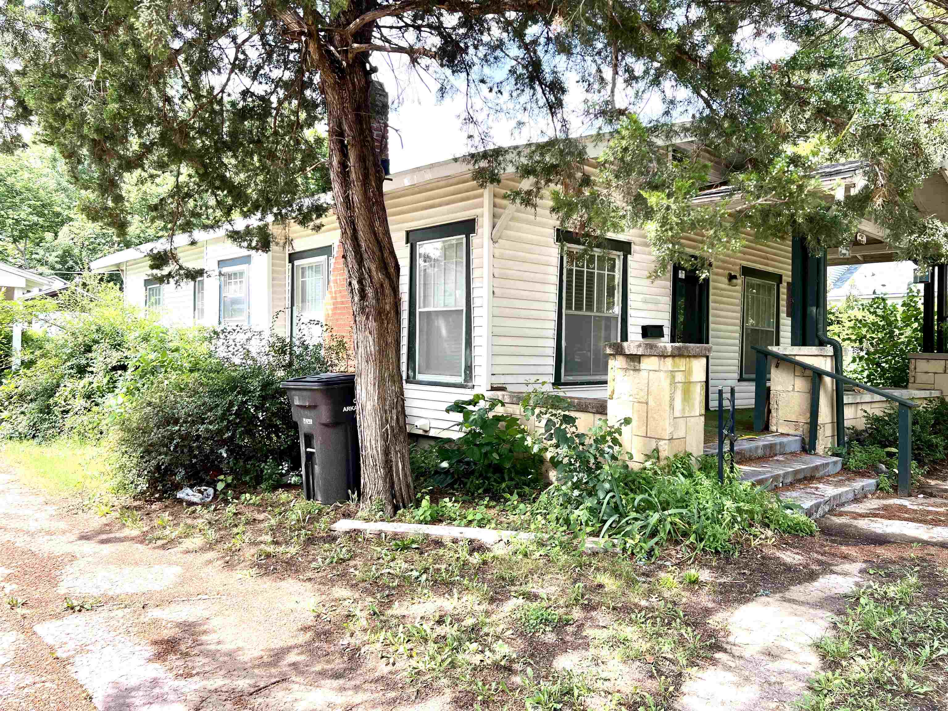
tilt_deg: -0.5
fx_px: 712
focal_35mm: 26
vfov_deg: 53.1
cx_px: 474
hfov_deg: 67.3
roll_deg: -1.0
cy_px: 356
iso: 50
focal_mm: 5.7
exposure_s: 1/718
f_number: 1.5
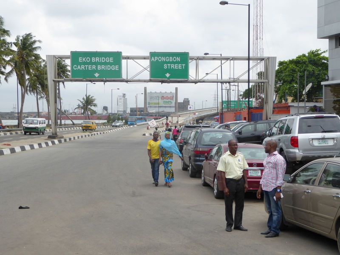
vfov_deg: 25.7
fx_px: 560
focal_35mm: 57
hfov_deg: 33.8
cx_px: 170
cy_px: 128
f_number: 4.2
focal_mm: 10.3
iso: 80
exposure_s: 1/320
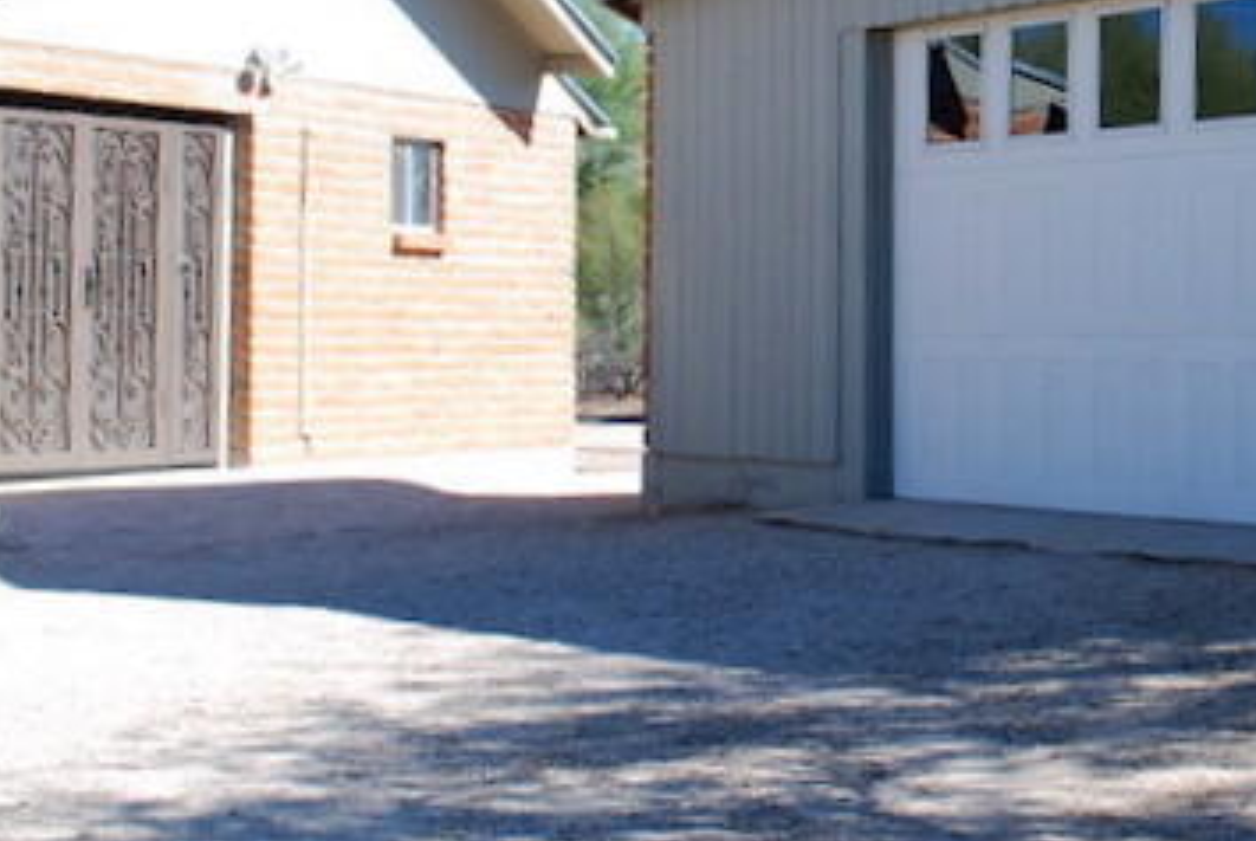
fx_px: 2725
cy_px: 158
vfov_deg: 17.4
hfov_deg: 25.4
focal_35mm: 78
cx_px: 1064
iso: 100
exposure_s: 1/200
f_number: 7.1
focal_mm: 18
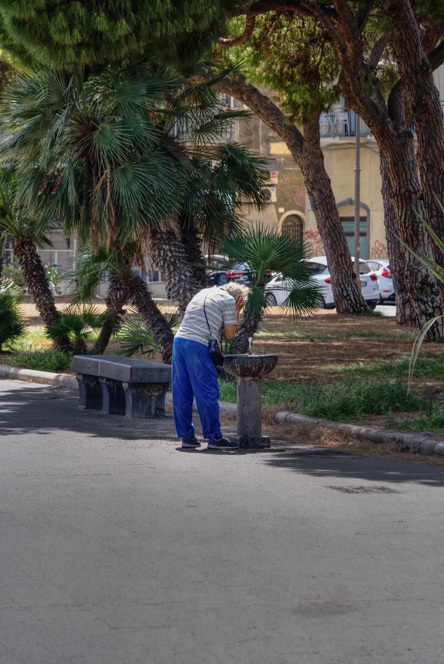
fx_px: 2900
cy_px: 332
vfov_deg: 13.1
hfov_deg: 8.8
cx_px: 222
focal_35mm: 157
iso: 160
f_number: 8
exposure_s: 1/125
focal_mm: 157
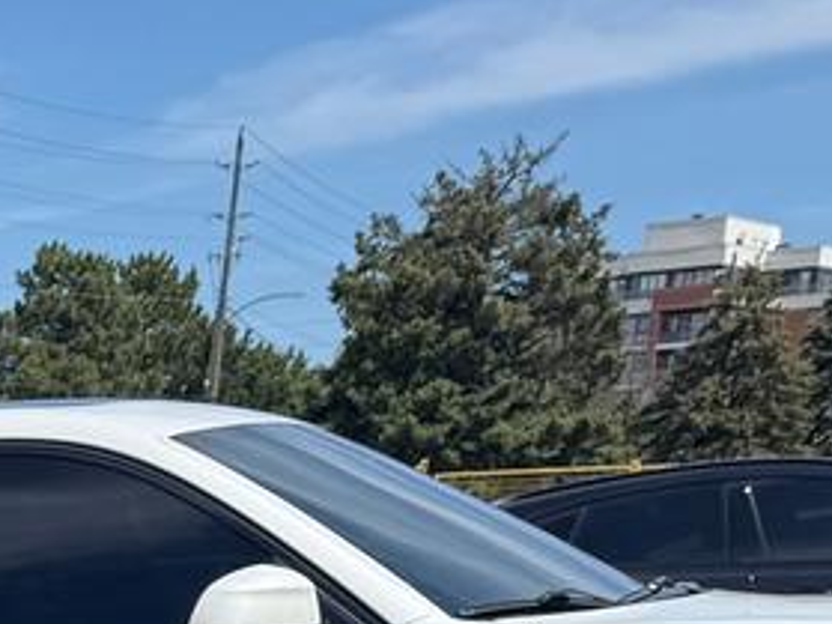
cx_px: -886
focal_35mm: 110
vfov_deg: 11.6
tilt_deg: -16.8
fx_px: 2643
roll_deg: +1.5
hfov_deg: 14.5
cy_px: 1382
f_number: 1.78
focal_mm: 6.76
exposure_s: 1/3759
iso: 80
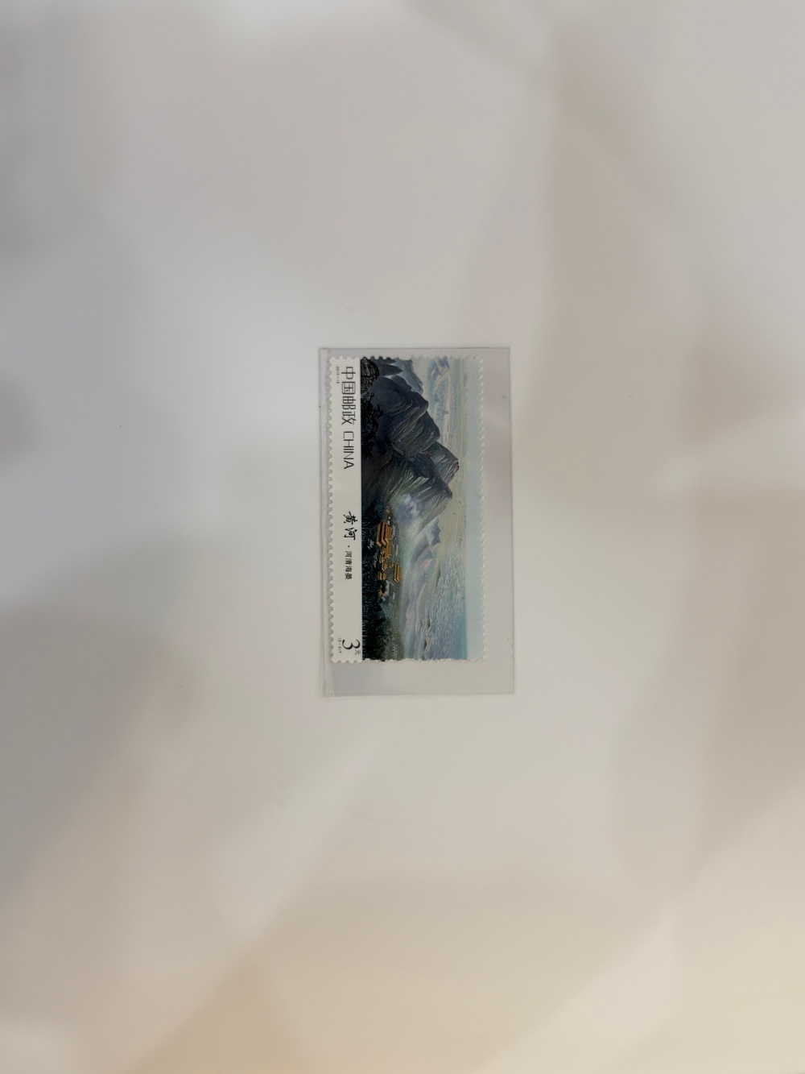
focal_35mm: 35
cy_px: 537
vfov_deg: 52.6
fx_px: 1085
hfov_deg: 40.7
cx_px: 402
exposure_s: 1/50
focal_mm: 6.76
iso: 125
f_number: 1.78
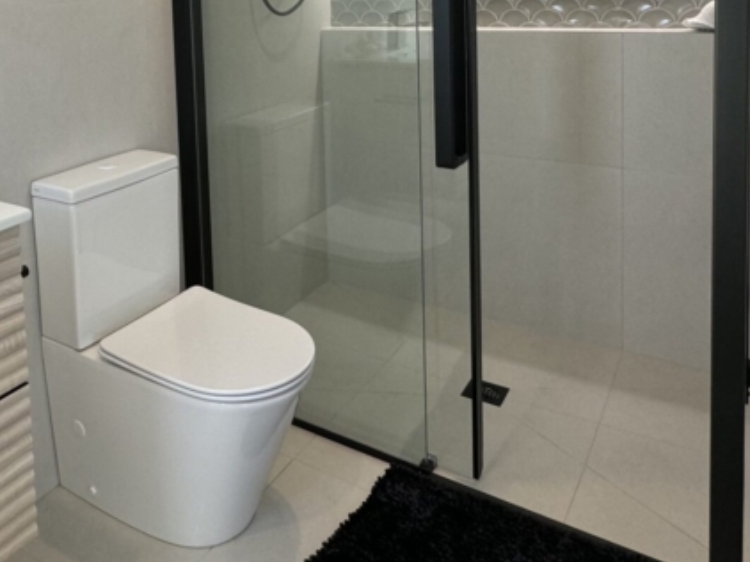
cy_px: 37
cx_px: 192
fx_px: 736
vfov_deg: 38.4
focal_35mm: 34
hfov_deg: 51.8
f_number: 2.2
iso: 100
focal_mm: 2.22
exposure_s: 1/100
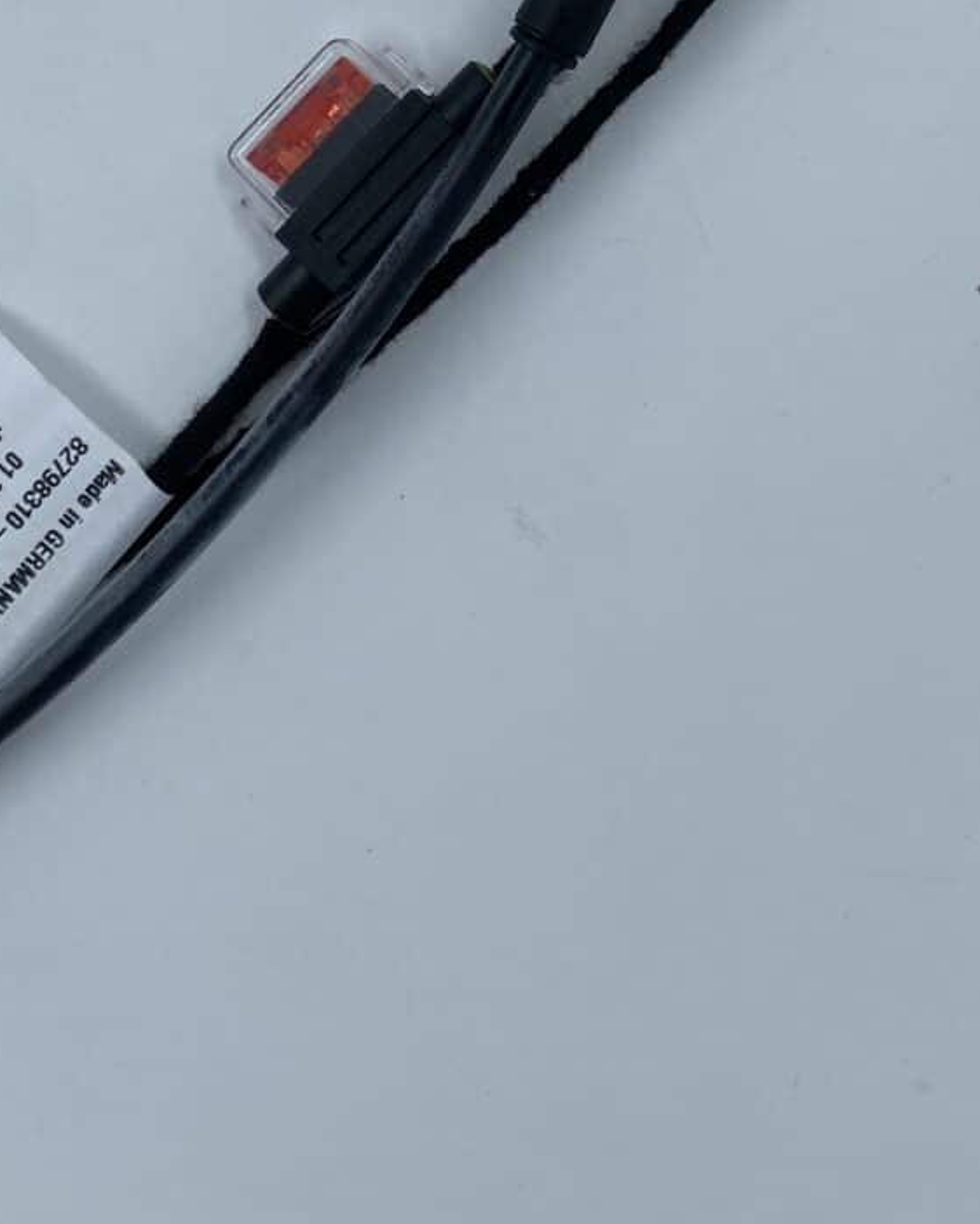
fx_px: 1921
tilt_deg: -85.3
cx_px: 584
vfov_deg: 32.8
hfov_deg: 28.6
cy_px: 36
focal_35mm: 53
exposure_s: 1/912
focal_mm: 4.25
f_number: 1.8
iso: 32
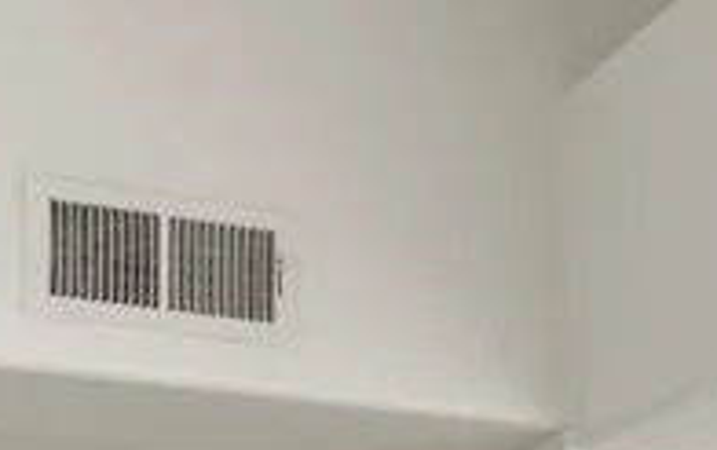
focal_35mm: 149
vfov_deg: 8.2
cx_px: 1675
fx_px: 2915
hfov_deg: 11.7
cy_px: 1012
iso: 400
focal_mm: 28
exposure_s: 1/8
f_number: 8
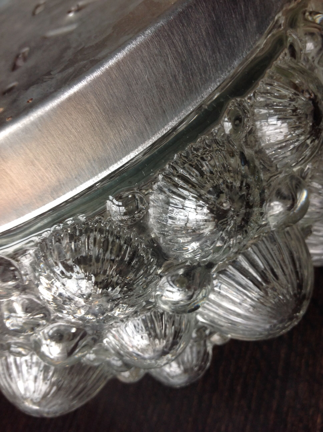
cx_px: 162
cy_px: 216
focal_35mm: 35
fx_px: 437
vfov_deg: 52.7
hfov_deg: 40.6
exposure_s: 1/17
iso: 50
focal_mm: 4.28
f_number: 2.4
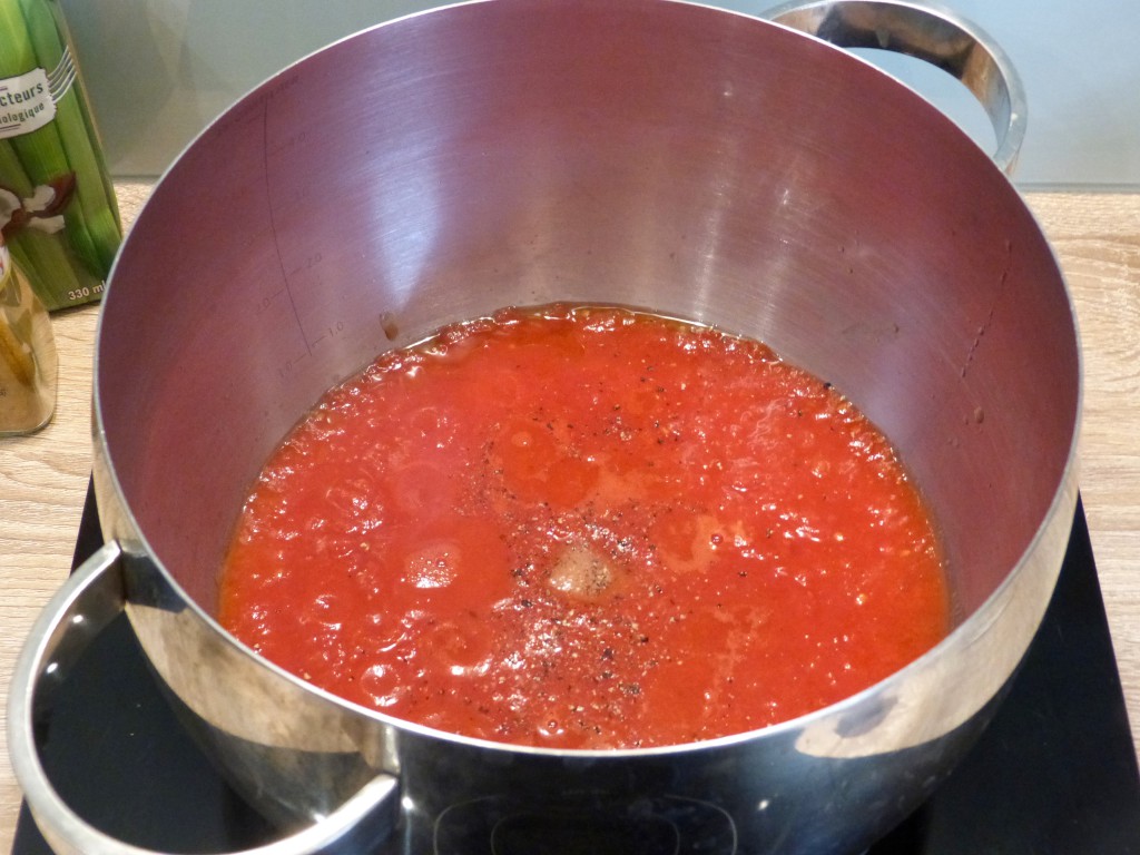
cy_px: 428
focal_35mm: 49
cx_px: 570
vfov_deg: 29.7
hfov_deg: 38.9
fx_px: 1614
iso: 800
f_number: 3.2
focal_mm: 8.5
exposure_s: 1/25
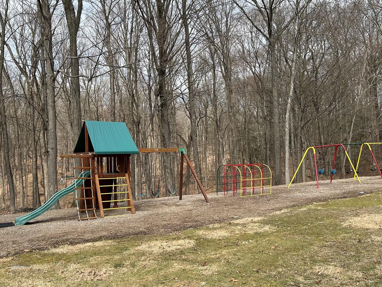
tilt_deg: +1.5
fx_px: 375
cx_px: 196
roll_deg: +1.4
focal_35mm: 34
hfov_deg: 53.9
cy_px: 144
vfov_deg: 41.8
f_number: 1.5
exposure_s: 1/1901
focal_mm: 5.7
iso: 50
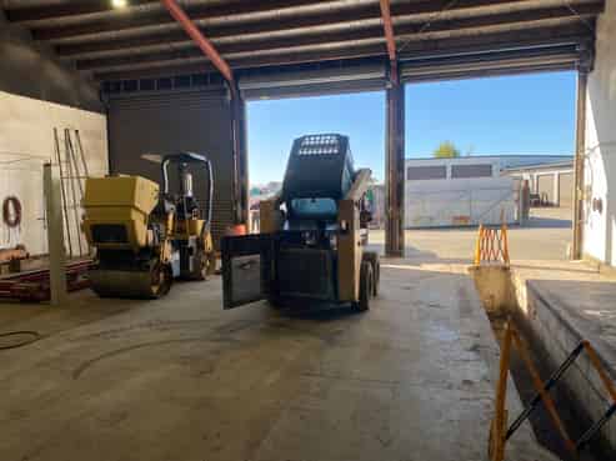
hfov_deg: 67.3
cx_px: 308
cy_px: 230
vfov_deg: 53.0
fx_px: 462
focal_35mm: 26
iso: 32
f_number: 1.8
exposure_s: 1/467
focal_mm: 4.25
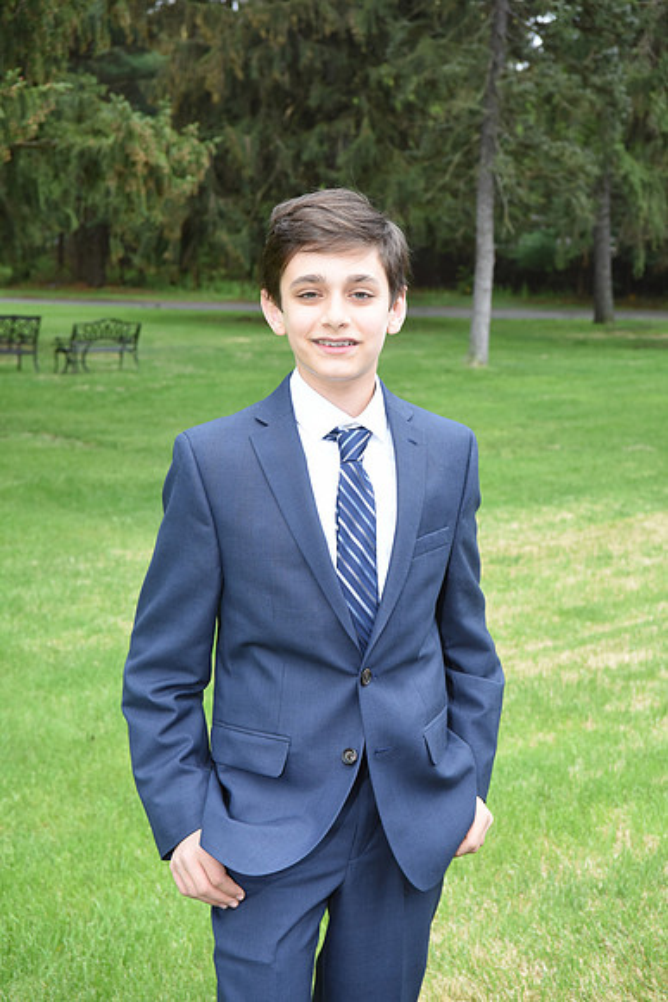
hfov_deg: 24.6
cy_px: 501
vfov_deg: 36.2
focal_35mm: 55
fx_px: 1530
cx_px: 334
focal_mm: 55
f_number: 8
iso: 1000
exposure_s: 1/125
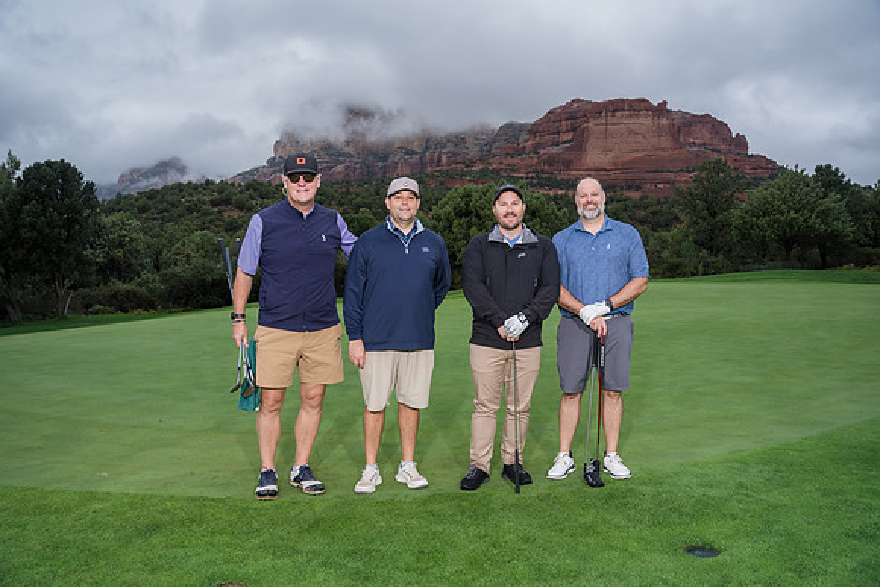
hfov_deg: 73.7
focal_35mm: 24
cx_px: 440
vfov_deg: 53.2
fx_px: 587
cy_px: 294
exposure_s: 1/400
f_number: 5
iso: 320
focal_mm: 24
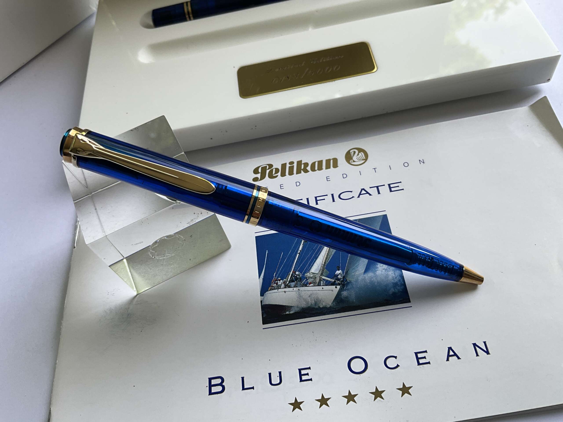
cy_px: 211
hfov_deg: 61.7
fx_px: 472
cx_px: 282
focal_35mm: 29
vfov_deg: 48.2
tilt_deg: -57.4
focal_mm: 3
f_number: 1.8
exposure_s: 1/122
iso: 16
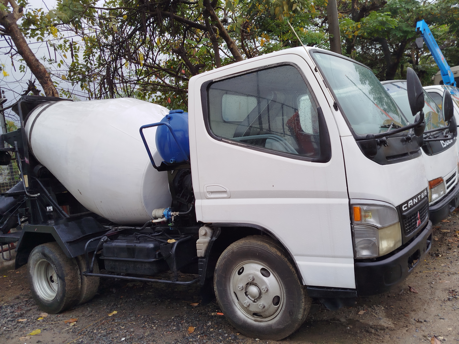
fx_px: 385
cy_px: 172
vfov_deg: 48.2
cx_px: 230
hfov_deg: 61.7
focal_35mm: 29
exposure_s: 1/209
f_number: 1.7
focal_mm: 5.31
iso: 50
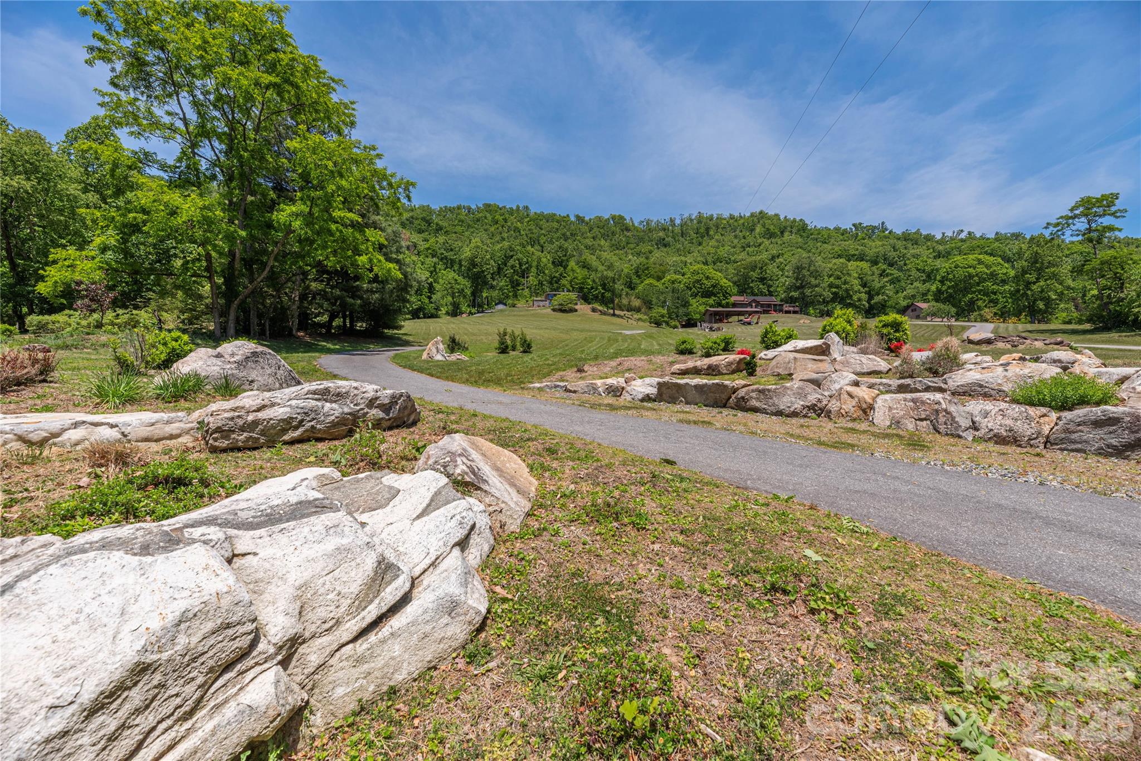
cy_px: 380
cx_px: 570
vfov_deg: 81.2
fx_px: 444
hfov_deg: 104.2
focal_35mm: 14
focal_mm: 14
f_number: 8
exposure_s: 1/3200
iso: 320
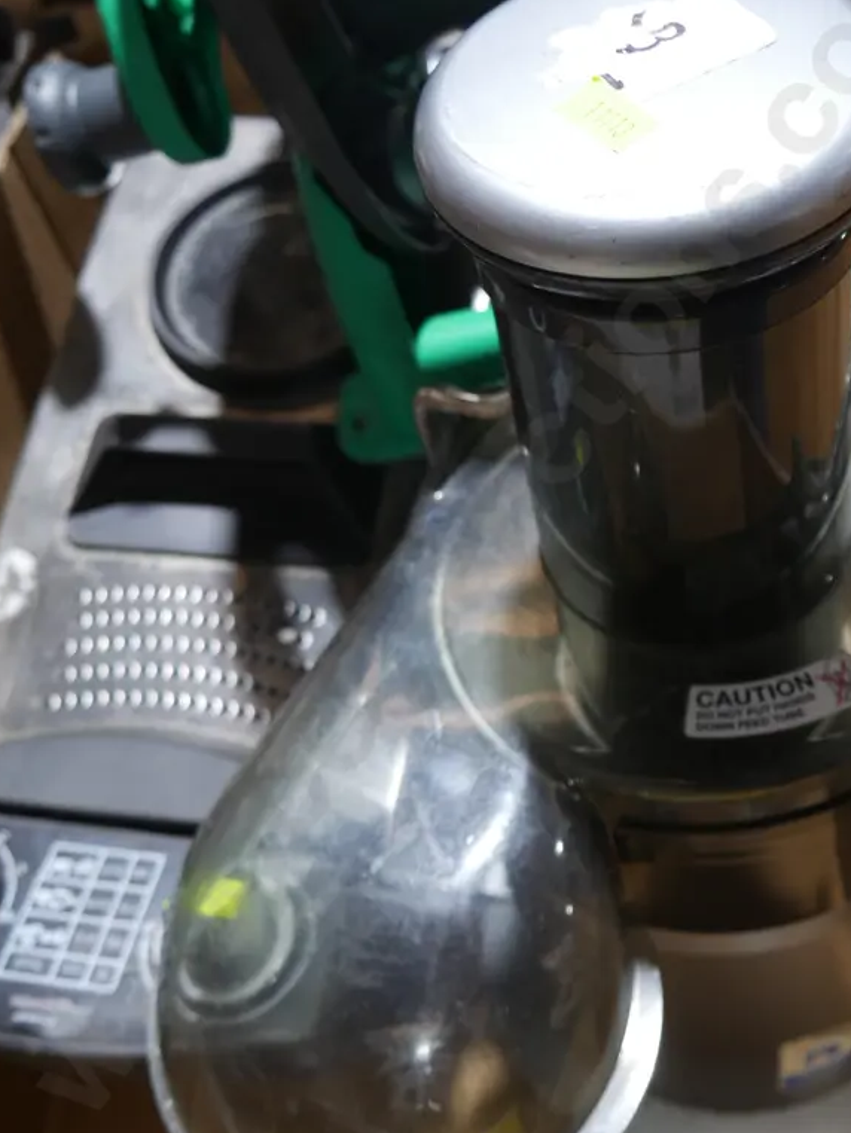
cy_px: 498
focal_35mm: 43
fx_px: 1409
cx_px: 516
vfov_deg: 43.8
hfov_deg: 33.5
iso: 500
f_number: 3.6
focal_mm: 16
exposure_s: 1/60
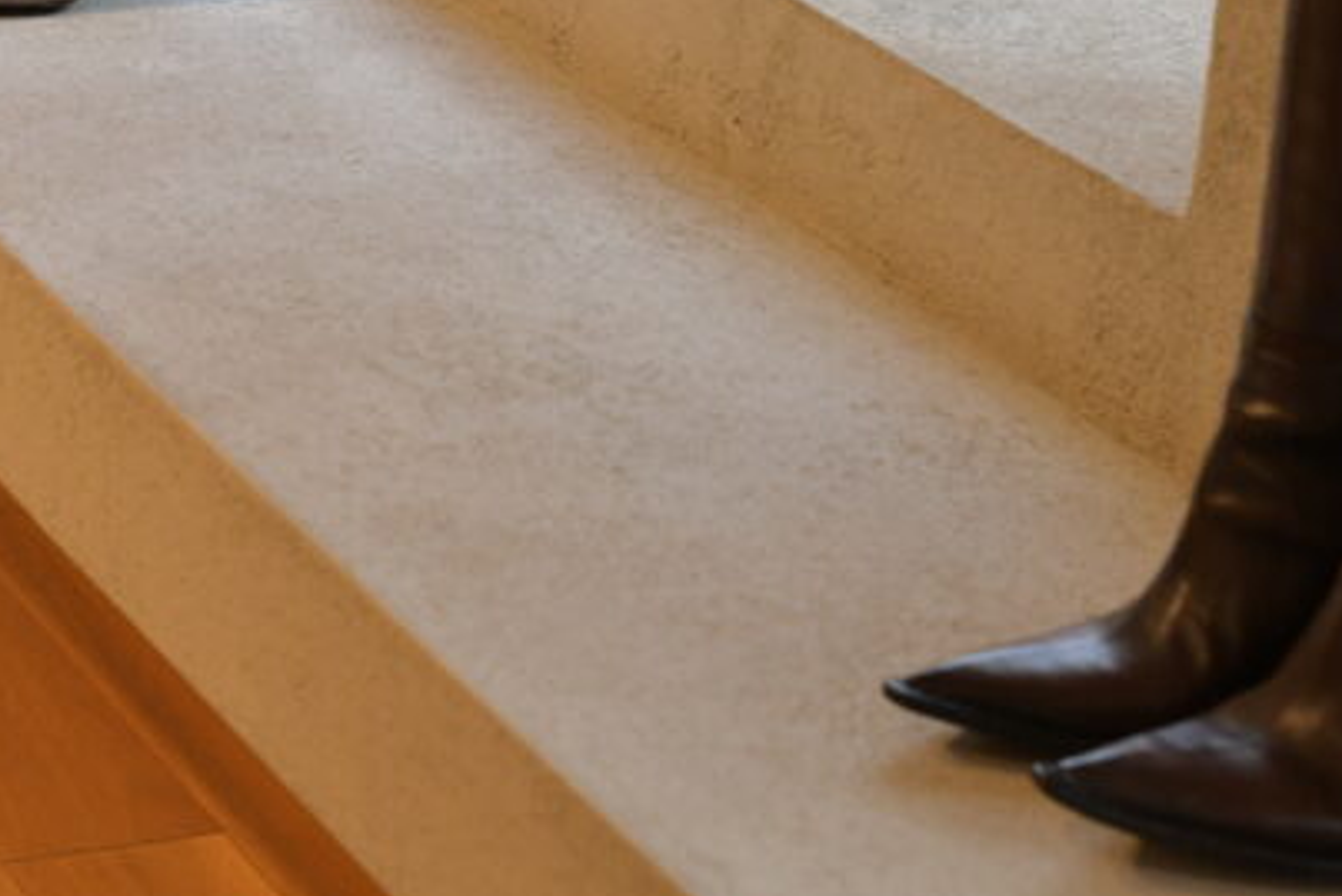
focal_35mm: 127
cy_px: -155
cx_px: 180
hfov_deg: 16.0
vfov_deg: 10.6
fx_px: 4736
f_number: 4.5
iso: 500
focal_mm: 50
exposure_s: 1/250
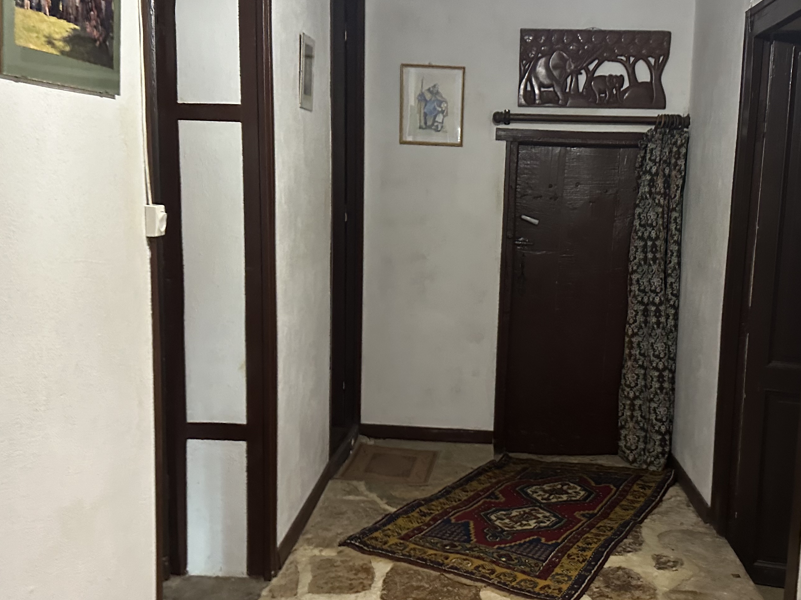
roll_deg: -2.0
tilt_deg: -10.3
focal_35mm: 38
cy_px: 286
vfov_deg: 37.7
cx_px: 471
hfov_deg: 48.8
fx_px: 879
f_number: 1.78
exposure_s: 1/60
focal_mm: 6.86
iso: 500
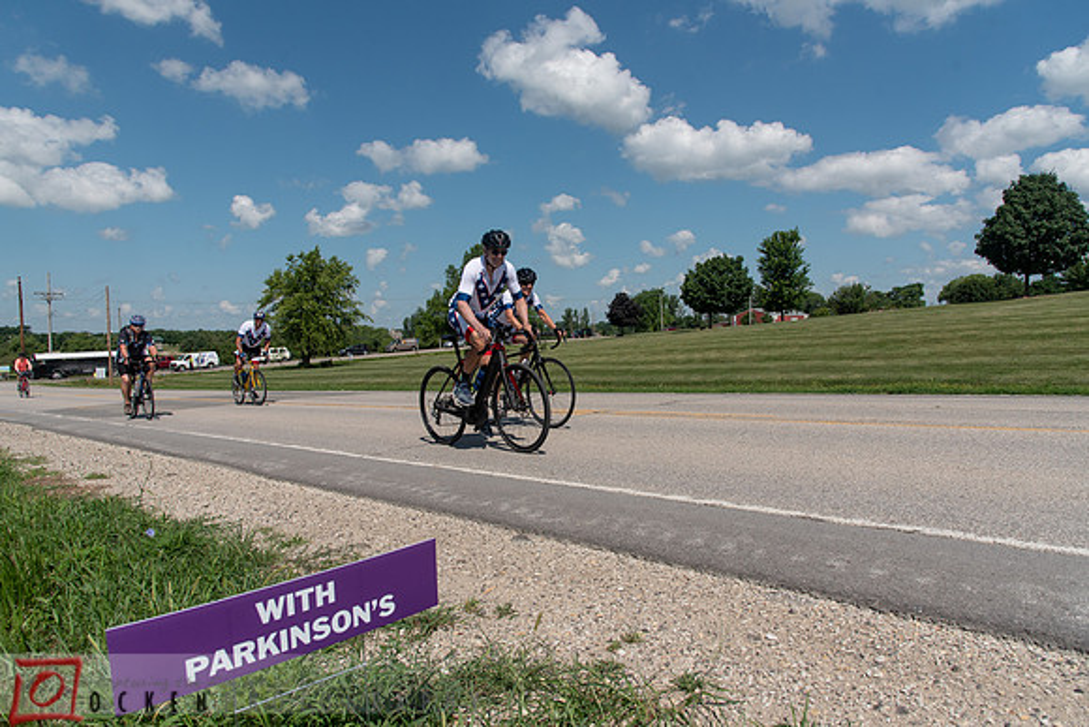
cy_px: 364
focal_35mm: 24
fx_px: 726
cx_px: 544
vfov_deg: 53.2
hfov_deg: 73.7
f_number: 7.1
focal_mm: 24
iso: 200
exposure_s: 1/2000
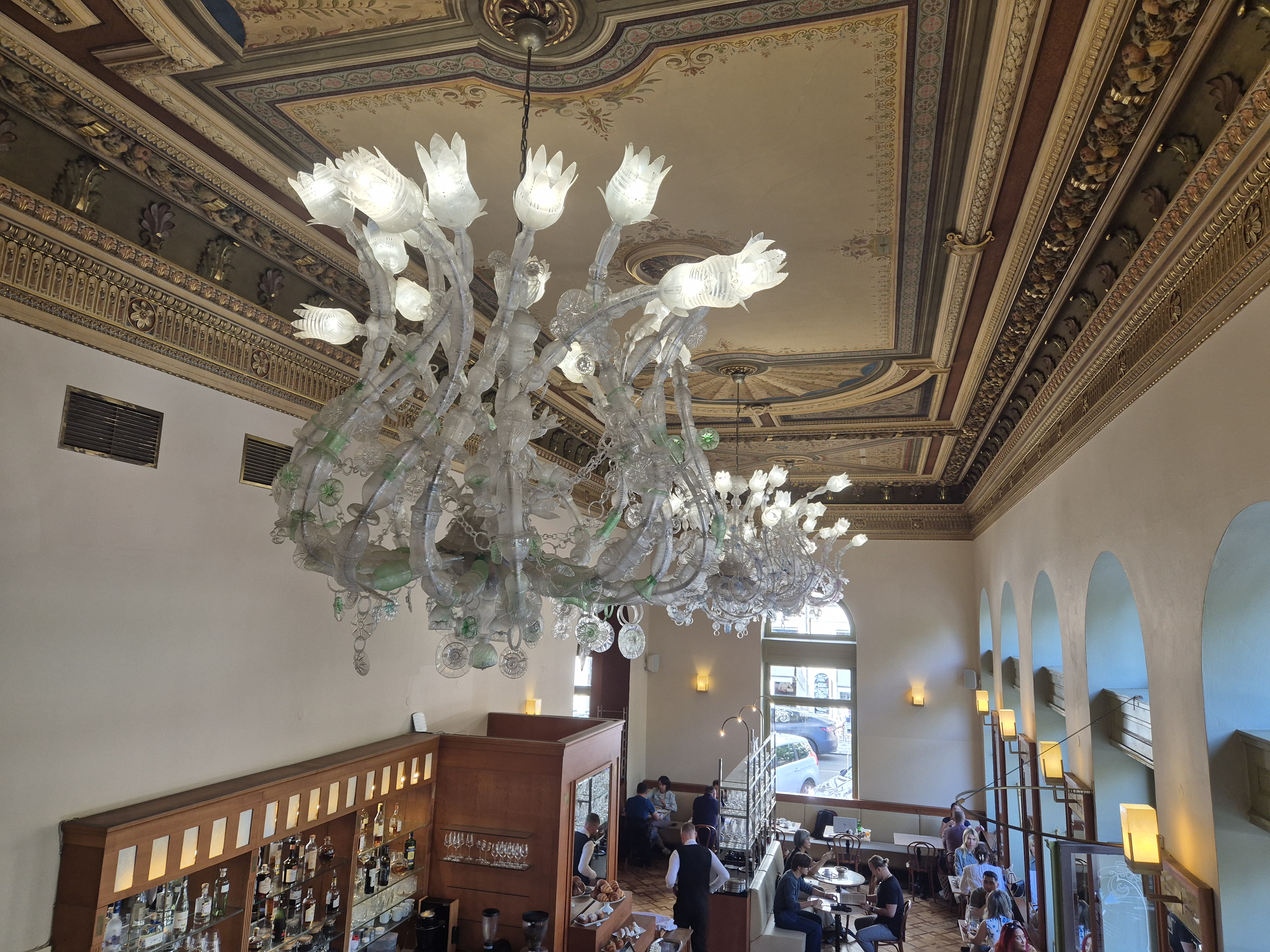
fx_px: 844
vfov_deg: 58.9
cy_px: 476
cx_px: 635
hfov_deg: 73.9
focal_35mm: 23
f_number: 1.8
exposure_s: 1/180
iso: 100
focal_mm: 5.4
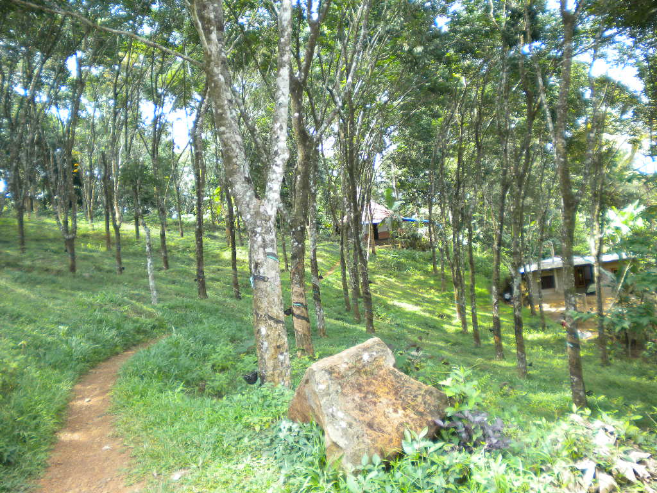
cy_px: 246
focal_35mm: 35
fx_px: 664
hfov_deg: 52.6
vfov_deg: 40.7
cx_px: 328
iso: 87
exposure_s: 1/62.2
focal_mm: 6.3
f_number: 3.1
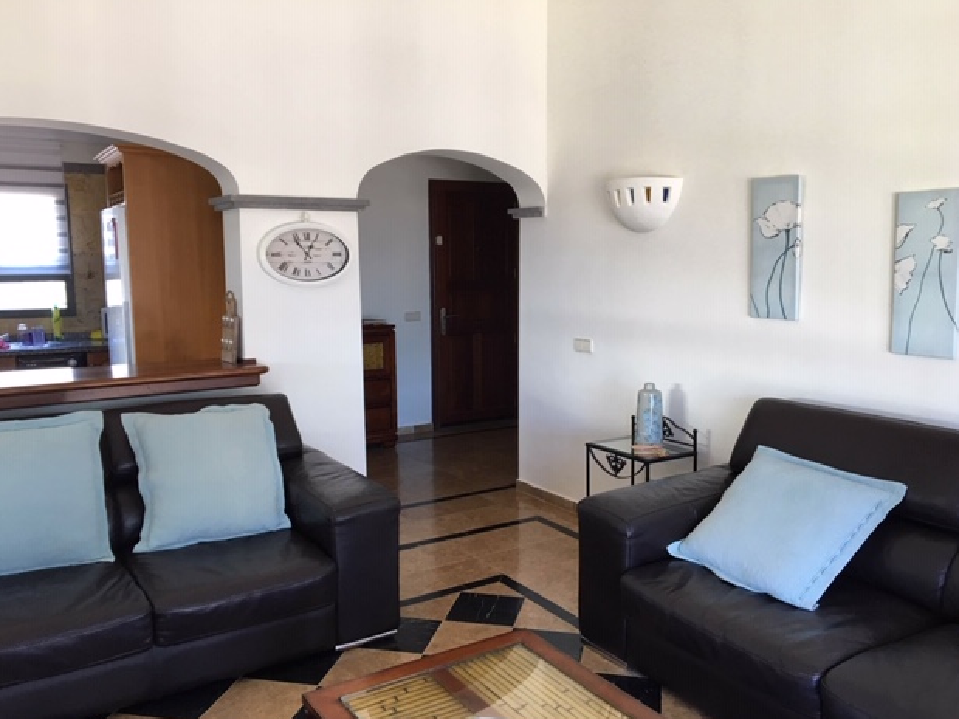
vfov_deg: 46.8
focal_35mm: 30
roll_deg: -0.1
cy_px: 367
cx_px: 485
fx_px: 831
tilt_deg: -6.9
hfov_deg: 60.0
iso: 50
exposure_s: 1/33
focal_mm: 4.15
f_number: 2.2
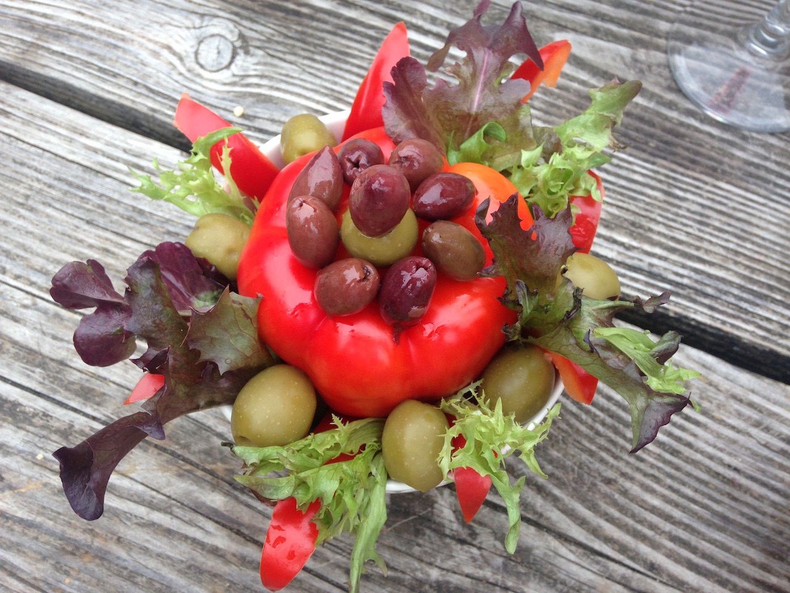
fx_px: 753
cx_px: 395
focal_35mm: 33
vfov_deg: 42.9
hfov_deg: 55.4
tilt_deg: -70.0
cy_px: 296
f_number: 2.4
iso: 50
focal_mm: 4.12
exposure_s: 1/120
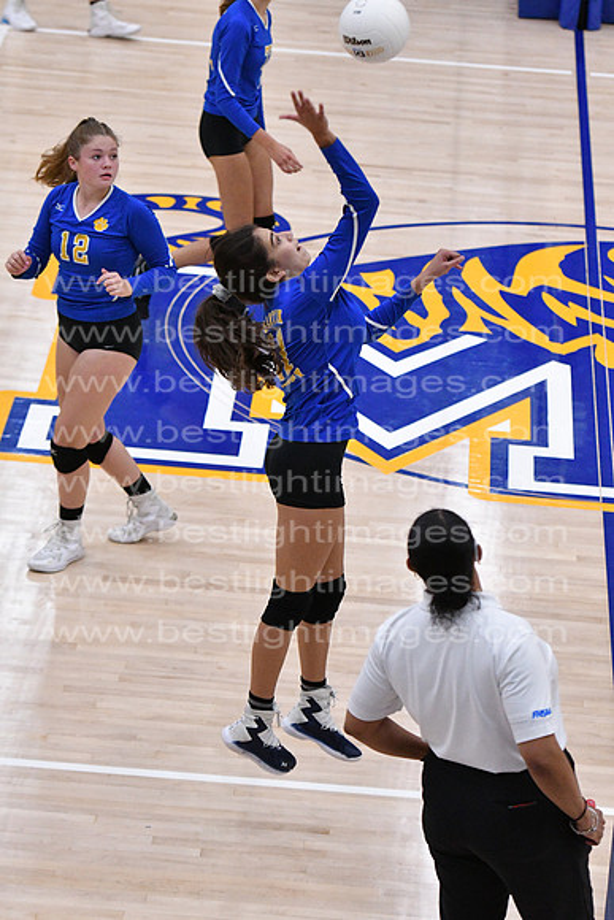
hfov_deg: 8.7
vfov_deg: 13.0
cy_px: 460
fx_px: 4027
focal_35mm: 158
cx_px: 307
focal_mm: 105
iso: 6400
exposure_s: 1/1250
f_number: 3.2
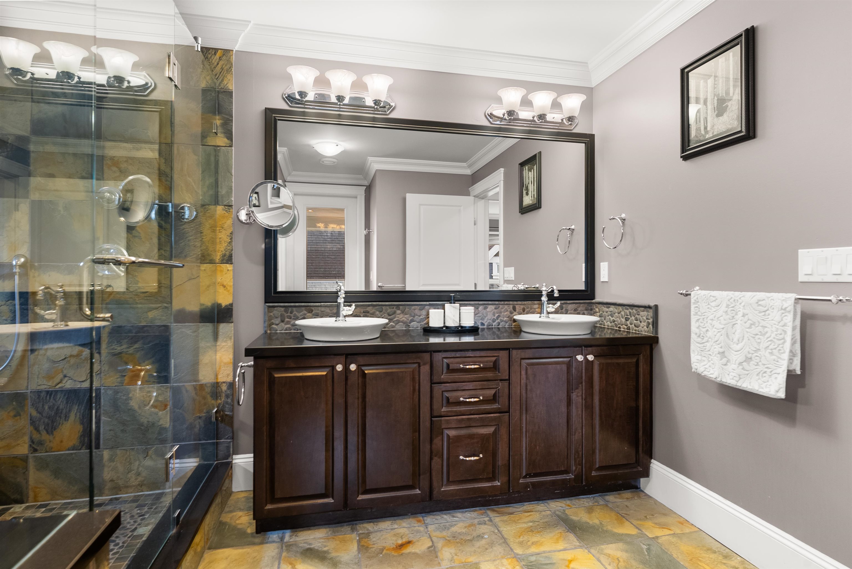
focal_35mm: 19
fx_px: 443
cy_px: 284
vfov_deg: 65.4
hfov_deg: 87.8
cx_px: 426
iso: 500
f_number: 6.3
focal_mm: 18.7
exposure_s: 1/3
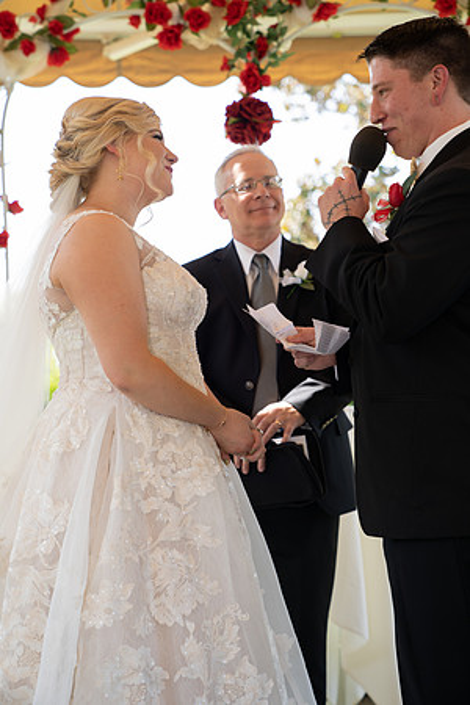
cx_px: 235
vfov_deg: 31.0
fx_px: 1273
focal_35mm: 65
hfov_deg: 20.9
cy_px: 352
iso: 100
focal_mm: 65
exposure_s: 1/100
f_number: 3.2
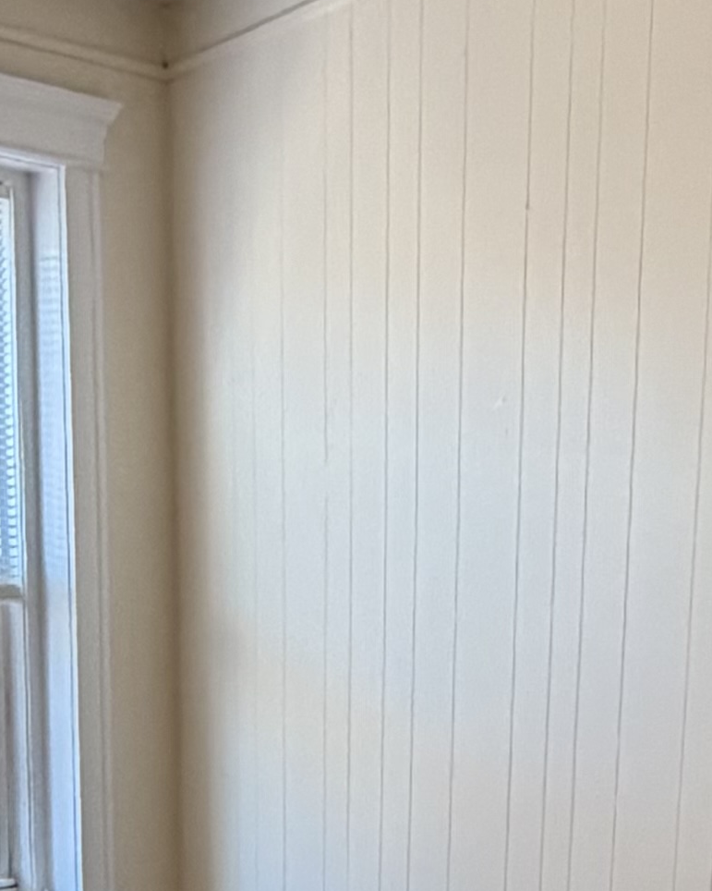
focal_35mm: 81
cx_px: 231
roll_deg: +0.4
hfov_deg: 18.9
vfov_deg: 20.3
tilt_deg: -19.0
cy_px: 1324
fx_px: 2134
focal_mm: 2.22
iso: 200
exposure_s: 1/120
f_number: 2.2
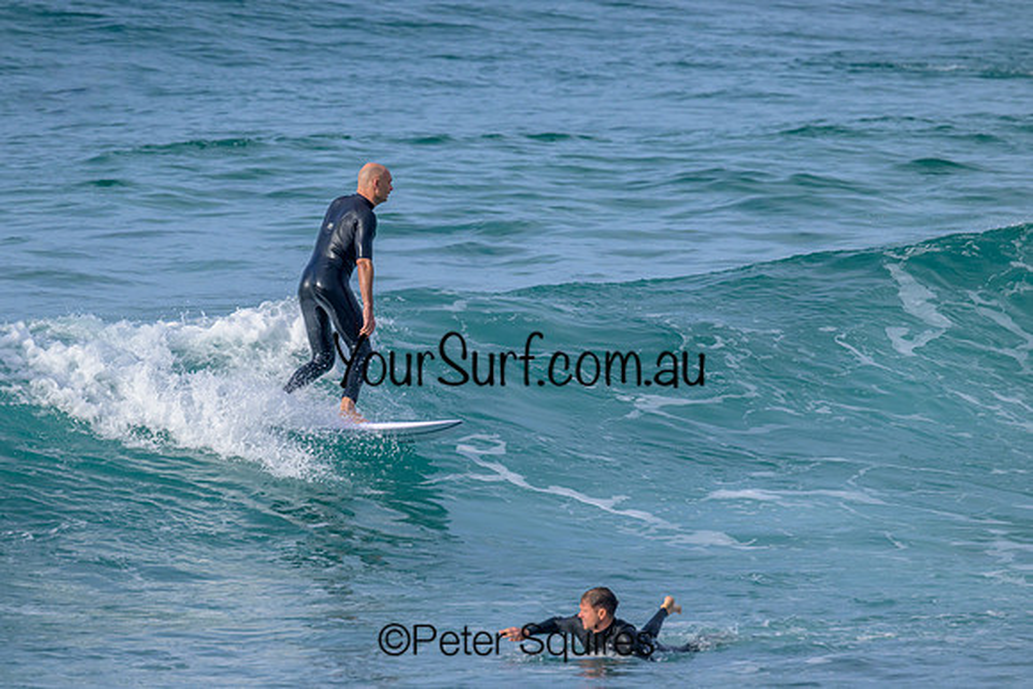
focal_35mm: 620
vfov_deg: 2.2
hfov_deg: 3.3
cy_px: 350
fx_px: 17793
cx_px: 508
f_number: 11
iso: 1100
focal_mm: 610
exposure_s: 1/2000
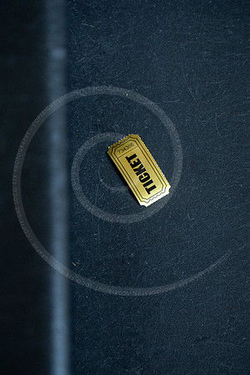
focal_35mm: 199
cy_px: 188
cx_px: 125
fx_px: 2073
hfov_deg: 6.9
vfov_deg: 10.3
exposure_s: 1/200
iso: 2500
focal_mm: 133
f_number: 2.8
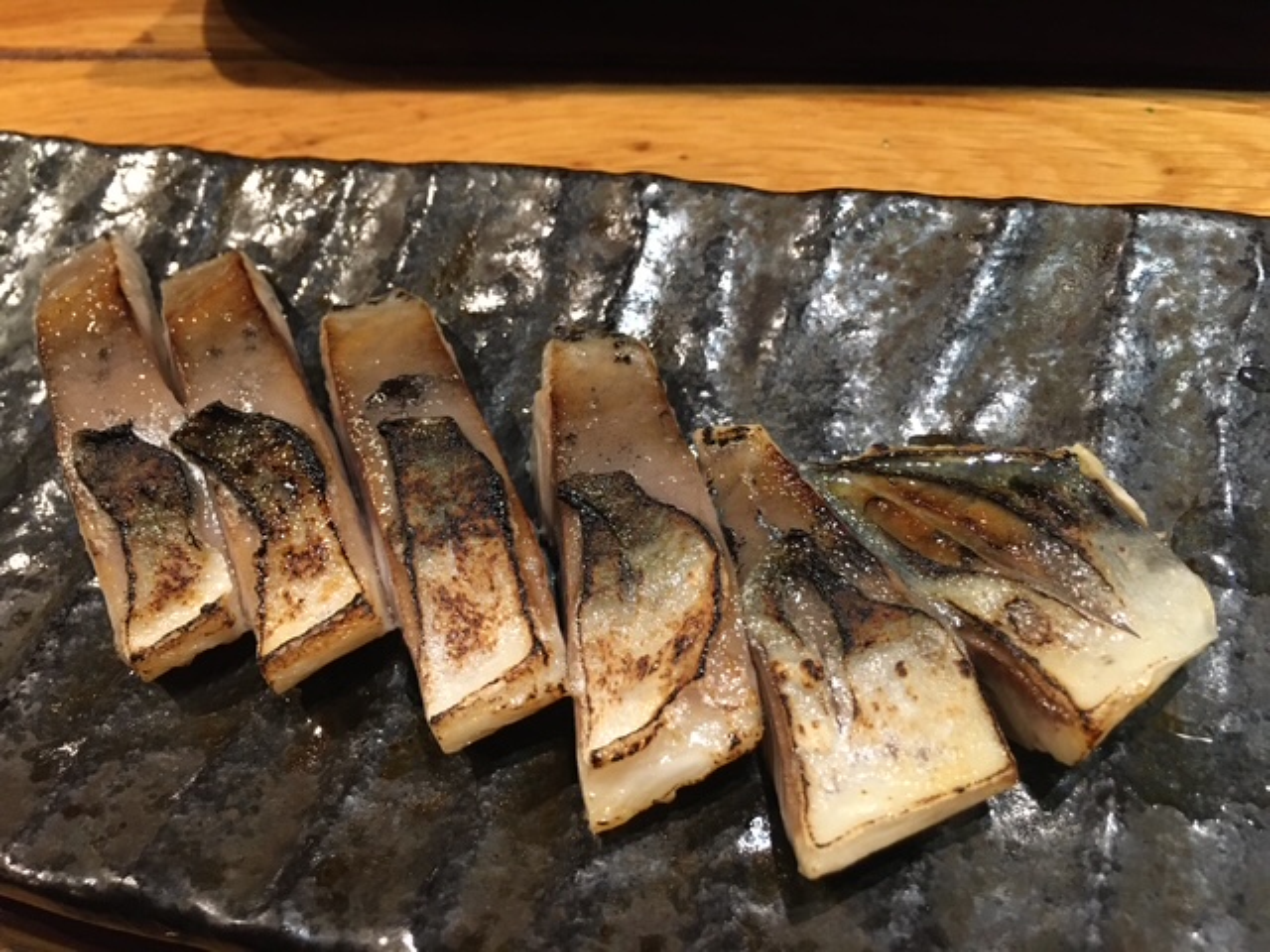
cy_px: 476
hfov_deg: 61.7
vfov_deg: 48.2
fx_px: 1064
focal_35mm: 29
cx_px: 635
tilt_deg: -57.0
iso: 200
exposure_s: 1/15
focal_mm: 4.15
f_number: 2.2
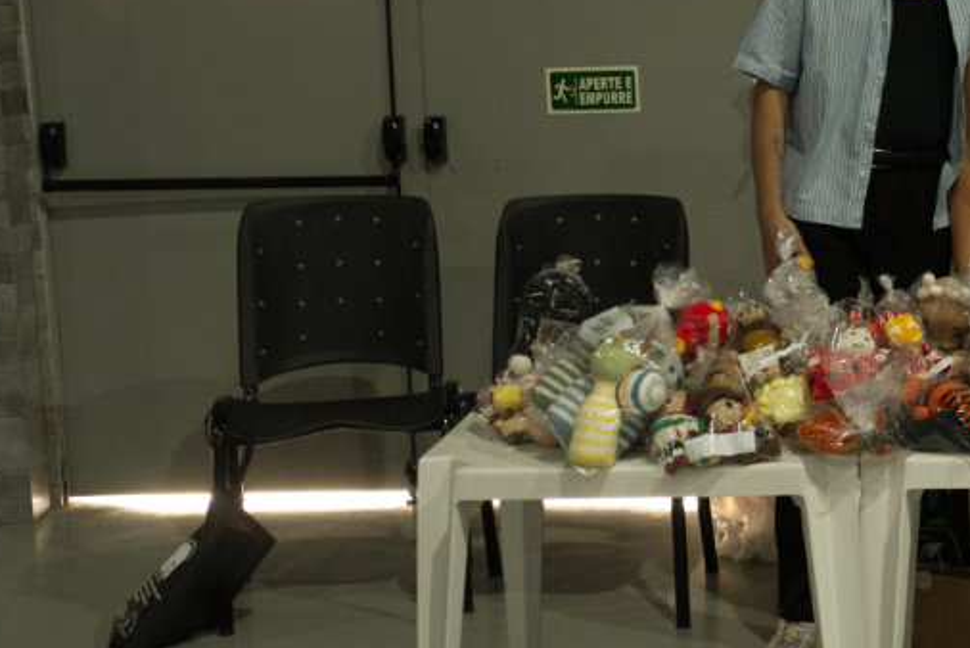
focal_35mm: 83
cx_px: 1121
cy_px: 221
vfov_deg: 16.4
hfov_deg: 22.7
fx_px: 2238
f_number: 4
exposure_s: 1/100
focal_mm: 35
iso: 3200
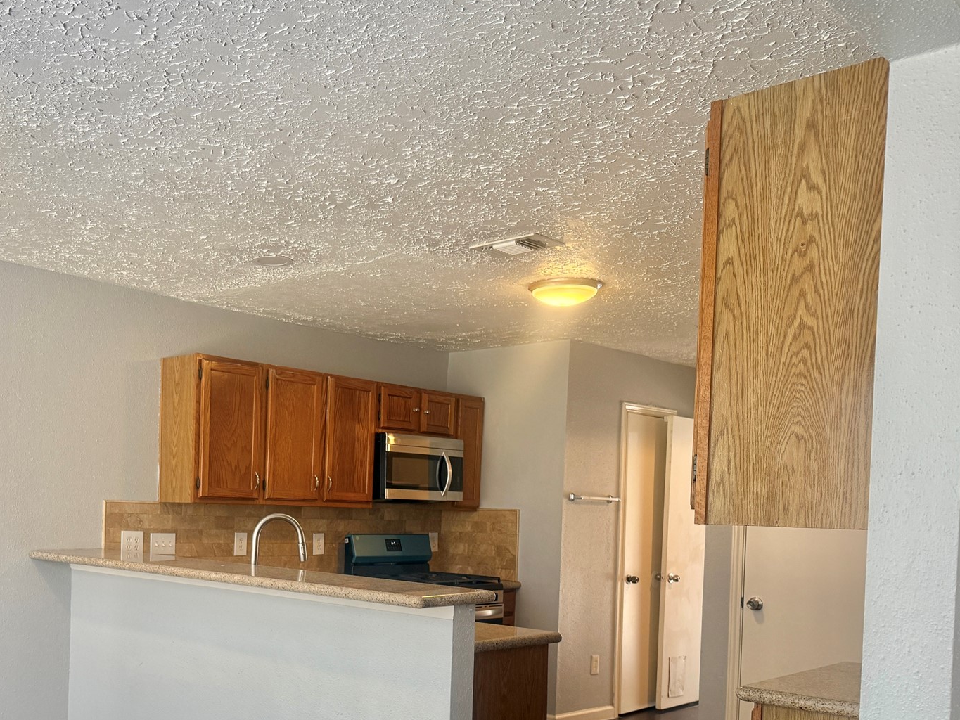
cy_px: 522
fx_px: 998
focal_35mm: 36
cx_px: 277
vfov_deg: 38.8
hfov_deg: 49.9
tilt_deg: -1.2
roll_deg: -2.4
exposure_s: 1/120
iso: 125
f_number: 1.78
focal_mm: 6.76
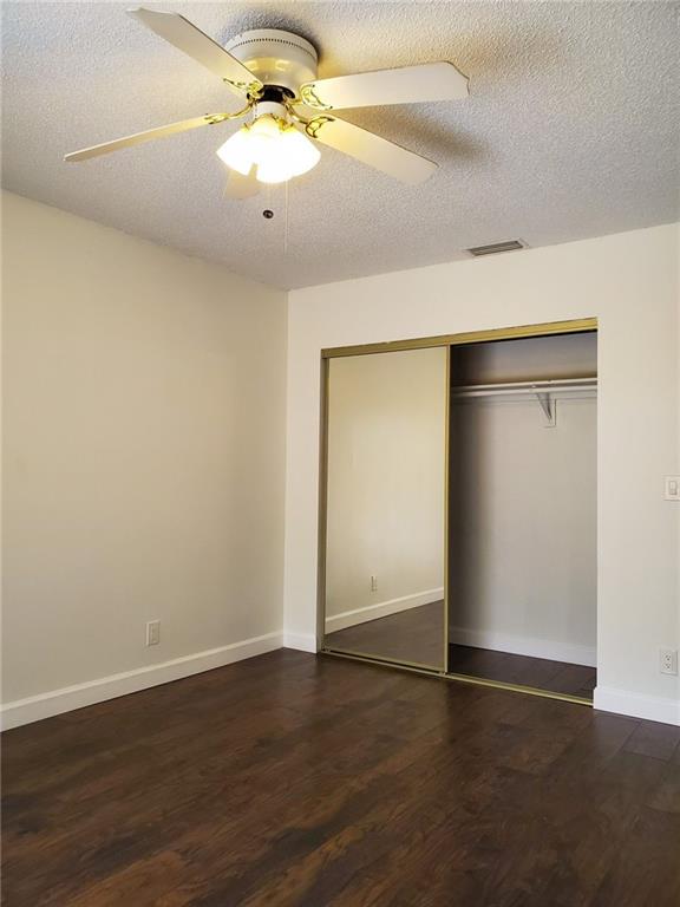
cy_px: 454
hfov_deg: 53.1
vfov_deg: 67.3
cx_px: 340
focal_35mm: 26
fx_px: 681
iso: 200
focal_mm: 4.3
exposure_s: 1/120
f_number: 2.4
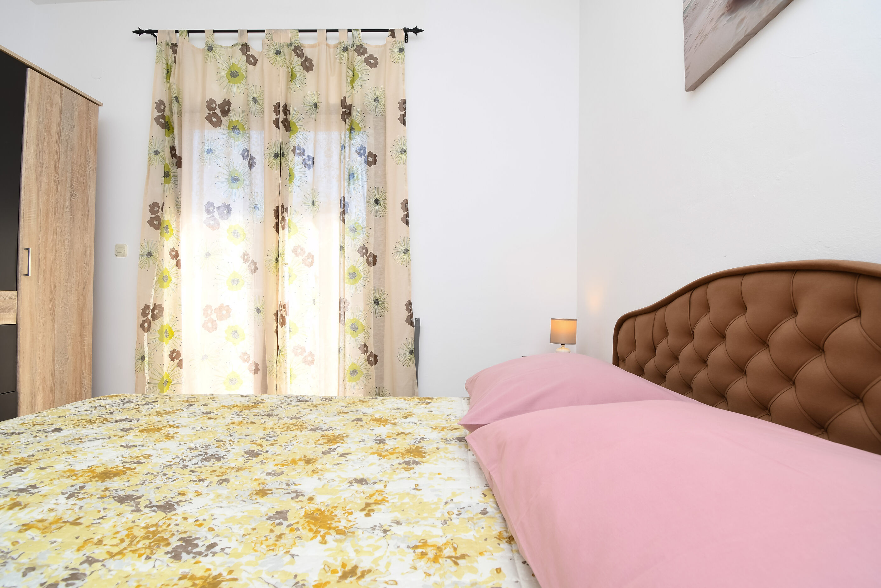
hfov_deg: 96.7
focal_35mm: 16
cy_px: 294
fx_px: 392
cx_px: 440
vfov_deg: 73.8
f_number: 8
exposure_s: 1/100
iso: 200
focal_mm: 11
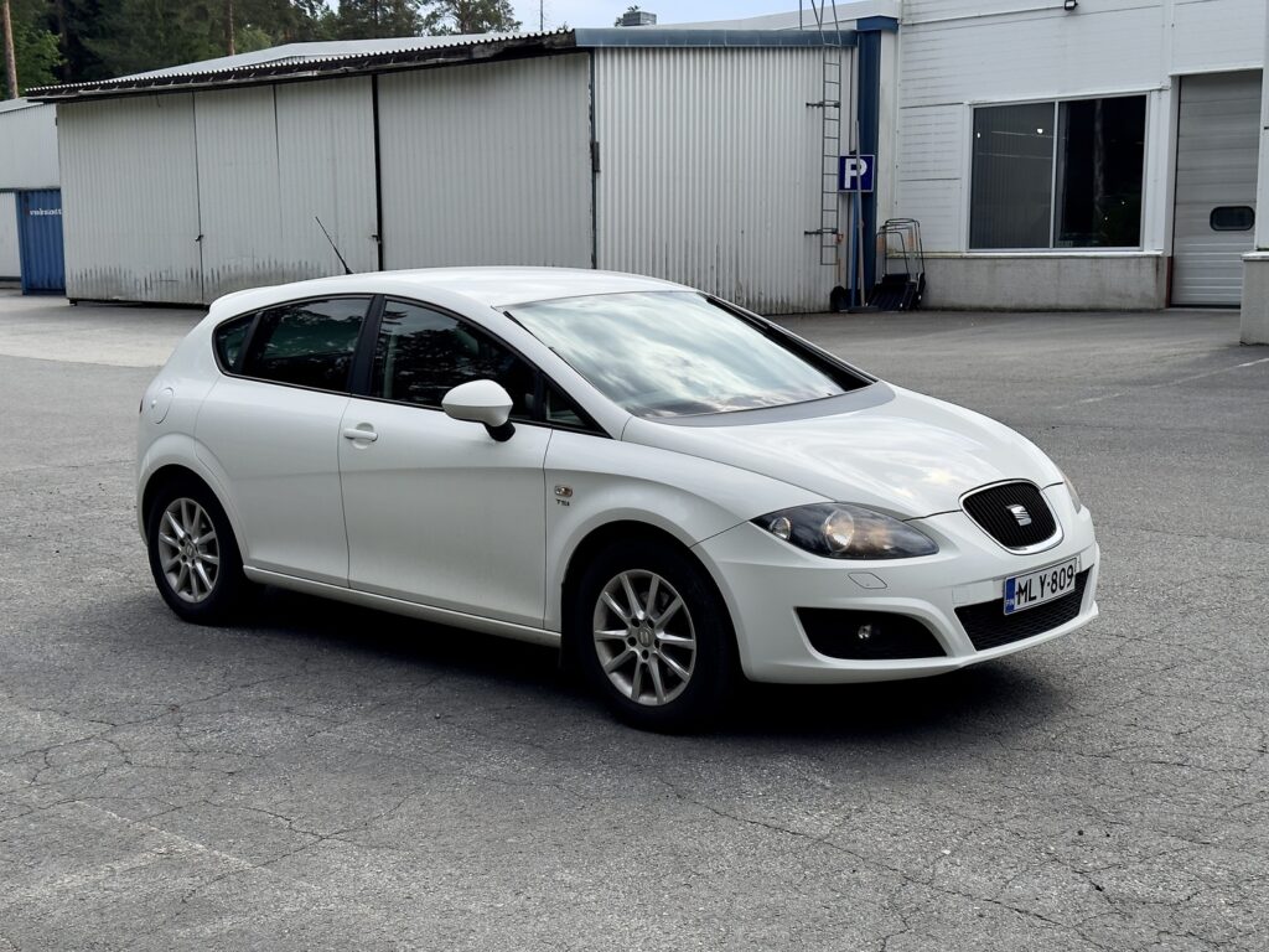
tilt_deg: -6.9
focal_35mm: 48
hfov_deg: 39.7
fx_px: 1760
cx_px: 634
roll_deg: +0.1
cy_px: 476
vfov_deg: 30.3
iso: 64
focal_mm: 6.76
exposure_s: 1/3096
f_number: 1.78
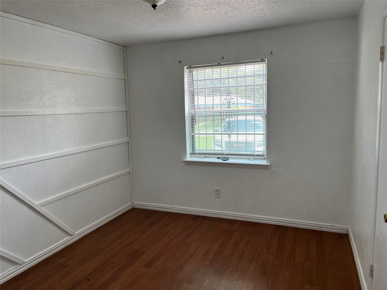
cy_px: 145
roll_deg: +0.6
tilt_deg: -6.4
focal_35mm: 26
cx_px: 194
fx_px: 291
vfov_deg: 53.1
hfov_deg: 67.3
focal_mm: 5.1
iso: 80
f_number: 1.6
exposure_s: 1/121
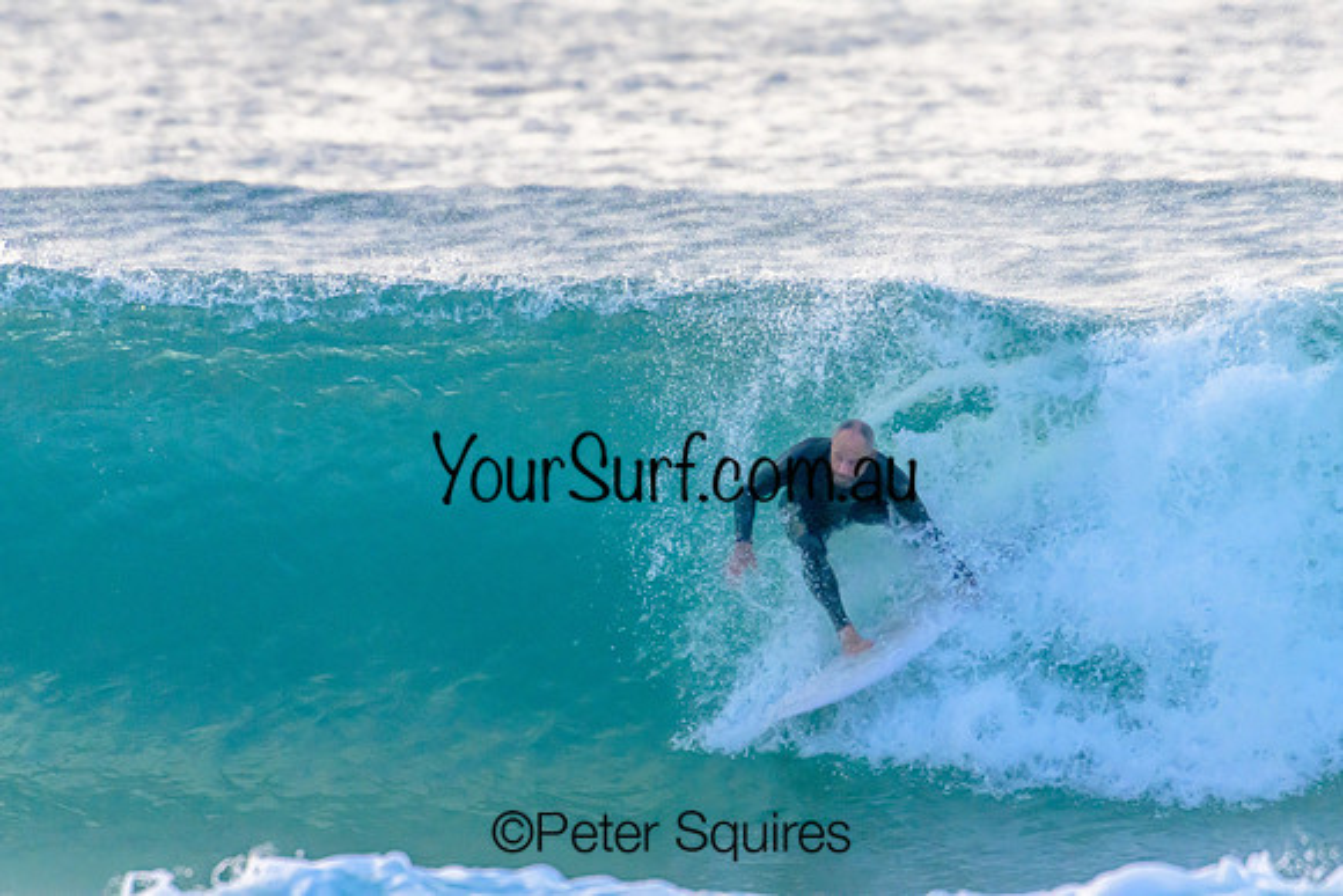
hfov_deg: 2.6
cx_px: 672
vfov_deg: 1.7
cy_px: 448
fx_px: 29850
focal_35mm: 800
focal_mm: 800
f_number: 11
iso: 2800
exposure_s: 1/2000
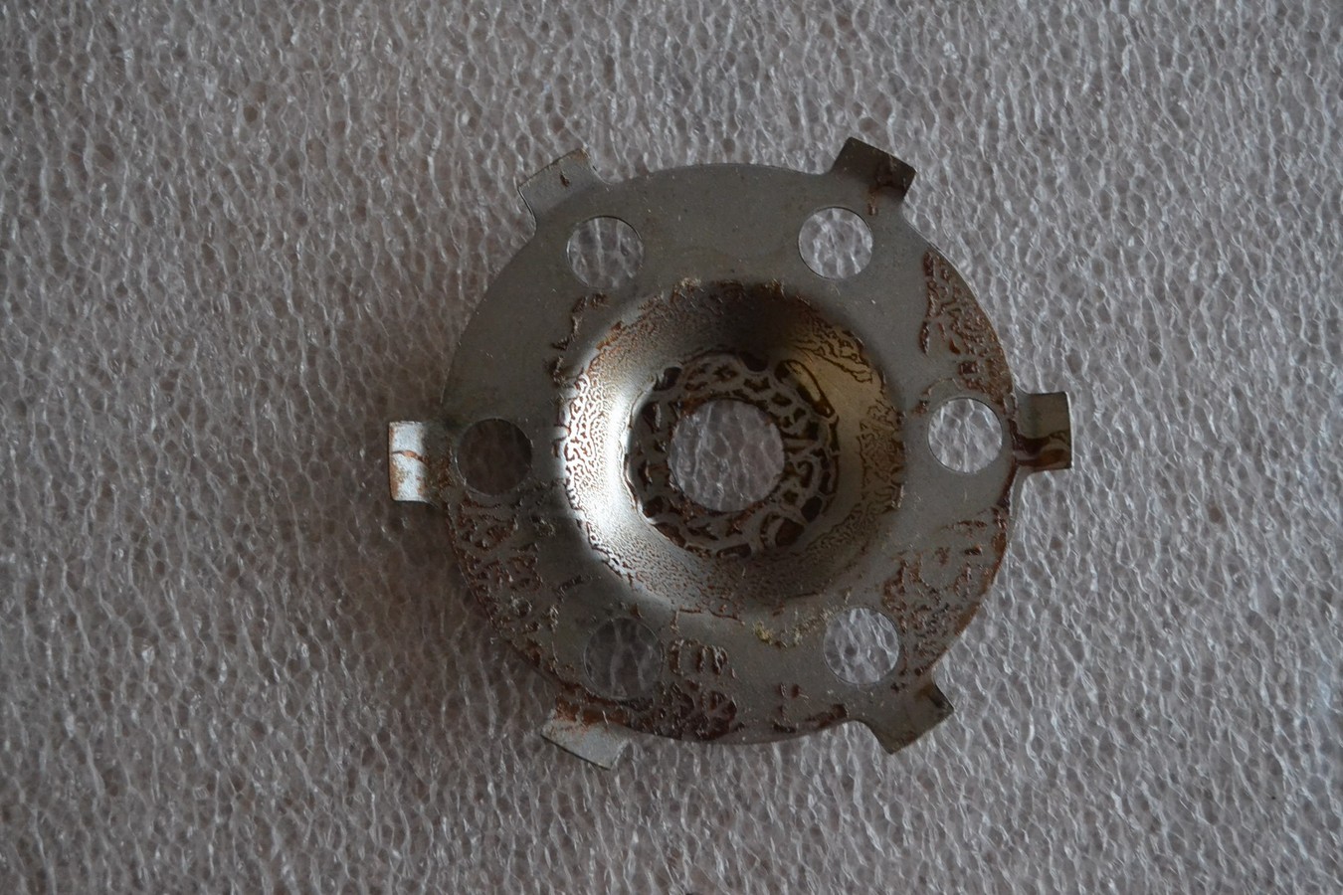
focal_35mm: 48
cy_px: 448
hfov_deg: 41.1
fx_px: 1791
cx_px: 672
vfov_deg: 28.1
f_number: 4.8
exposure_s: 1/25
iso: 3200
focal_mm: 32
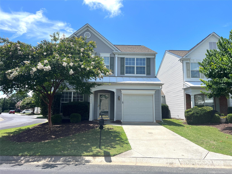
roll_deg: +0.1
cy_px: 87
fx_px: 174
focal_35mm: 26
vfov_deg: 53.1
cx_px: 116
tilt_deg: +8.9
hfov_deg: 67.3
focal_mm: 5.7
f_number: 1.5
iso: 50
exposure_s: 1/3831
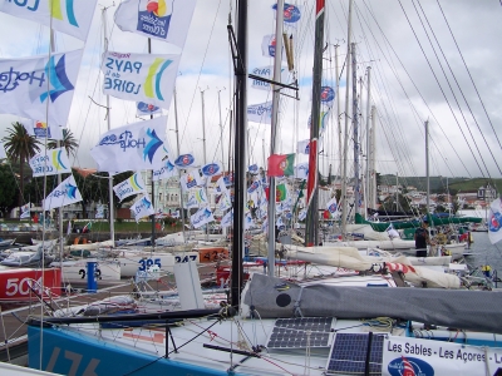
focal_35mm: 38
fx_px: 551
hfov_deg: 49.0
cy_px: 188
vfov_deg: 37.7
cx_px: 251
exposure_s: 1/320
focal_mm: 6.3
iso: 64
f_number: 4
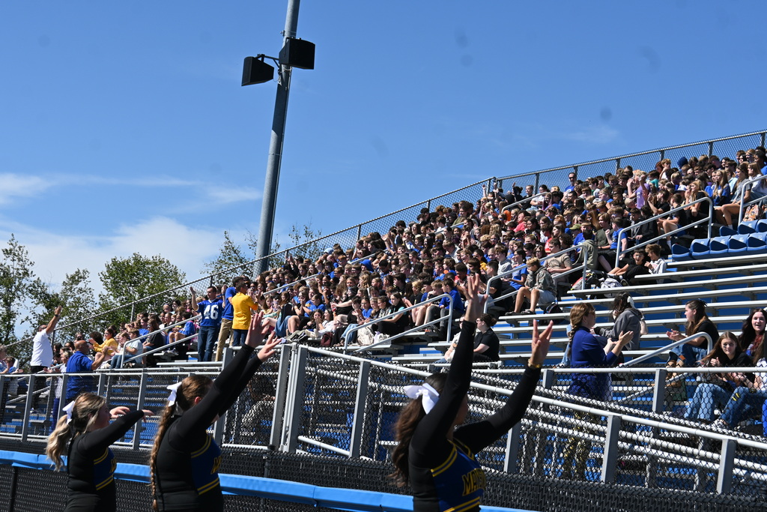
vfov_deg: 15.7
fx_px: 1854
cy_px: 256
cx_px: 384
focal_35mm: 87
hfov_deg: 23.4
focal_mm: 58
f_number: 7.1
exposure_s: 1/500
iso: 125
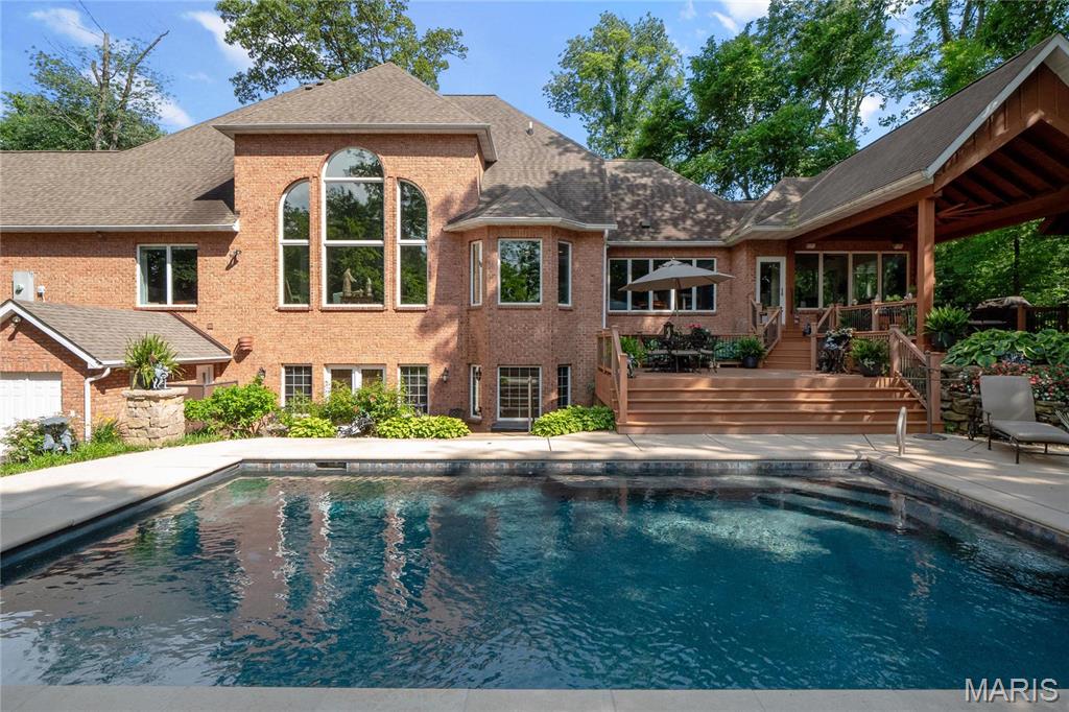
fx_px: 534
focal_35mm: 18
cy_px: 356
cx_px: 534
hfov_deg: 90.0
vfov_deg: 67.3
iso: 400
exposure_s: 1/250
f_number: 8
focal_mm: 9
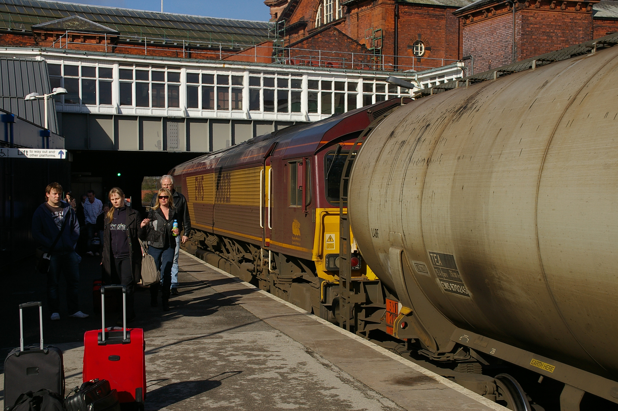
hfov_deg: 38.9
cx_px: 309
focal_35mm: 51
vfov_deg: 26.4
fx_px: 875
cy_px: 206
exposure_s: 1/500
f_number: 9.5
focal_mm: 34
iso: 200
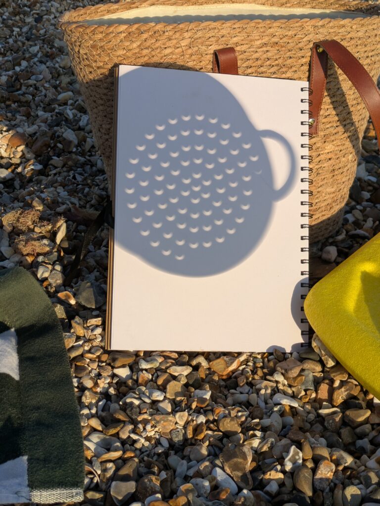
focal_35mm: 51
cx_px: 190
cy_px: 253
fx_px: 746
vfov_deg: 37.5
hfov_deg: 28.6
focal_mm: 5.43
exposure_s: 1/105
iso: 46
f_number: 1.89
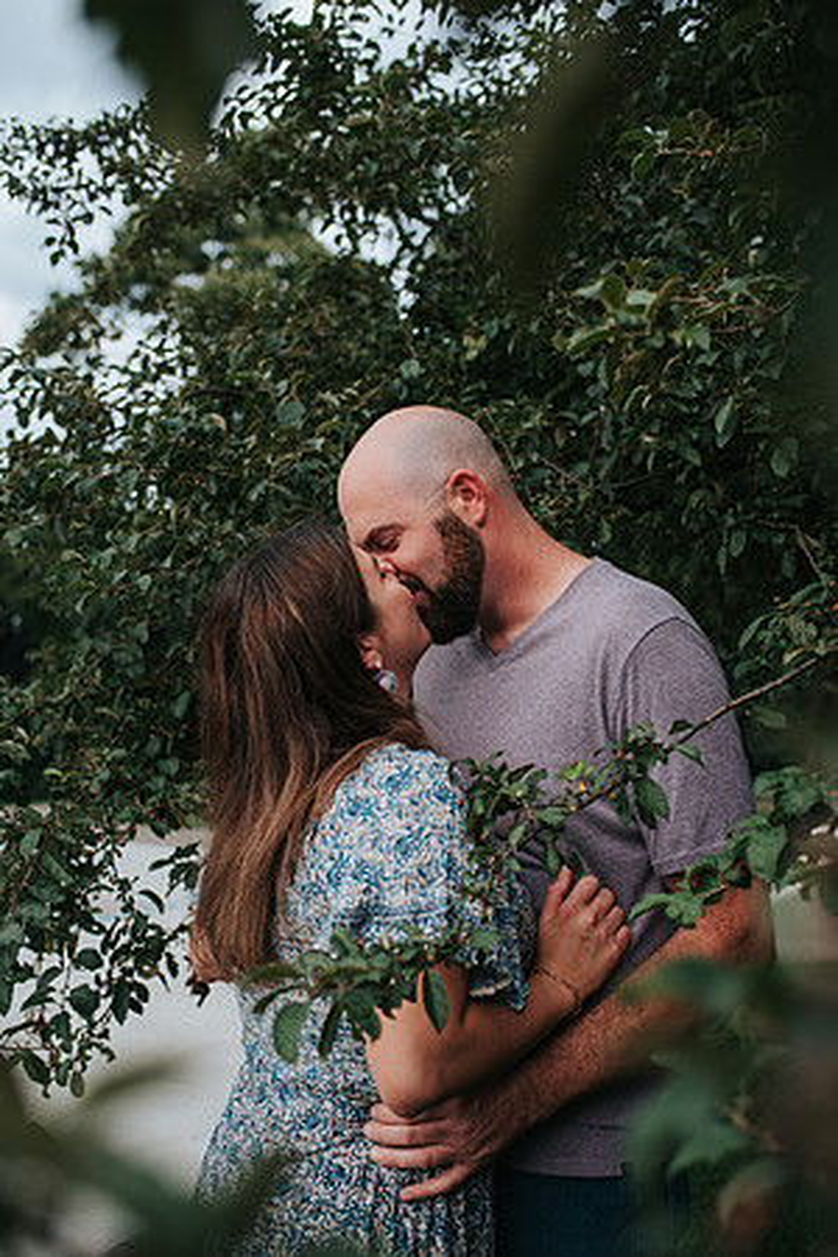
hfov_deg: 37.9
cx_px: 419
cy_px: 628
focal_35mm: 35
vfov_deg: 54.4
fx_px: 1222
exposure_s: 1/1250
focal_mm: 35
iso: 1000
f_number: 2.8
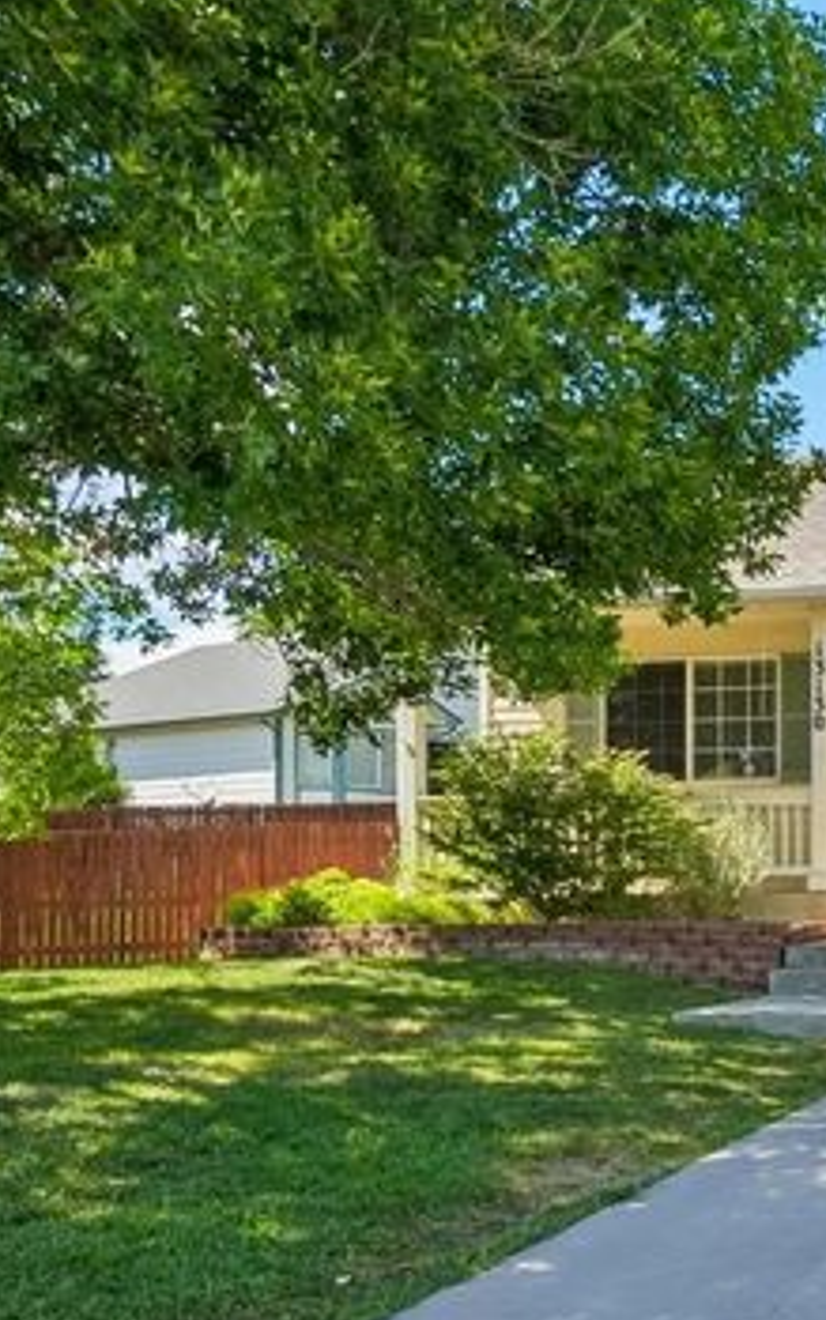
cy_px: 634
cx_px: 1196
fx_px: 1509
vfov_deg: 47.2
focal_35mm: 42
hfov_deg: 24.6
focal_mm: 15
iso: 400
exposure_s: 1/800
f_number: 8
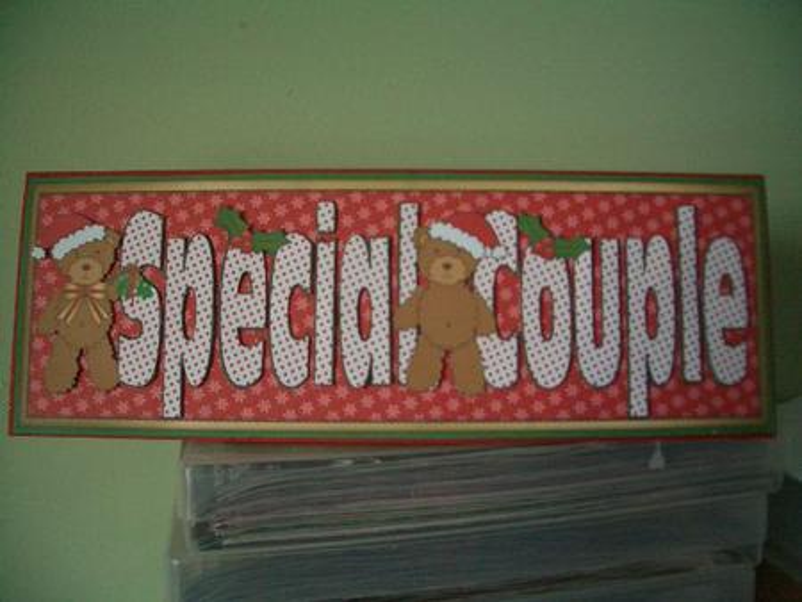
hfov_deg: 52.6
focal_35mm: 35
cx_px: 401
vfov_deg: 40.7
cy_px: 301
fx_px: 811
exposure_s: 1/80
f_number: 2.6
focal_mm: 5.8
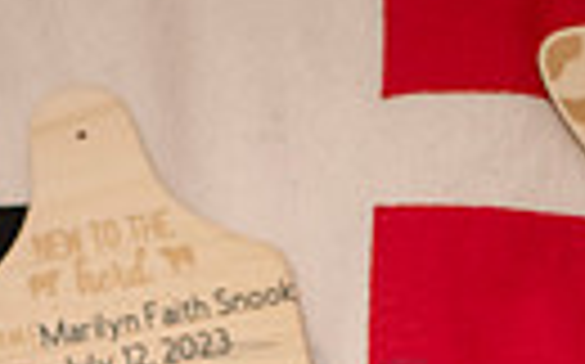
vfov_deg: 6.9
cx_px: 274
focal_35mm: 177
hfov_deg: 11.8
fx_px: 2820
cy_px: 939
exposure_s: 1/250
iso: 800
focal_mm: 50
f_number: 4
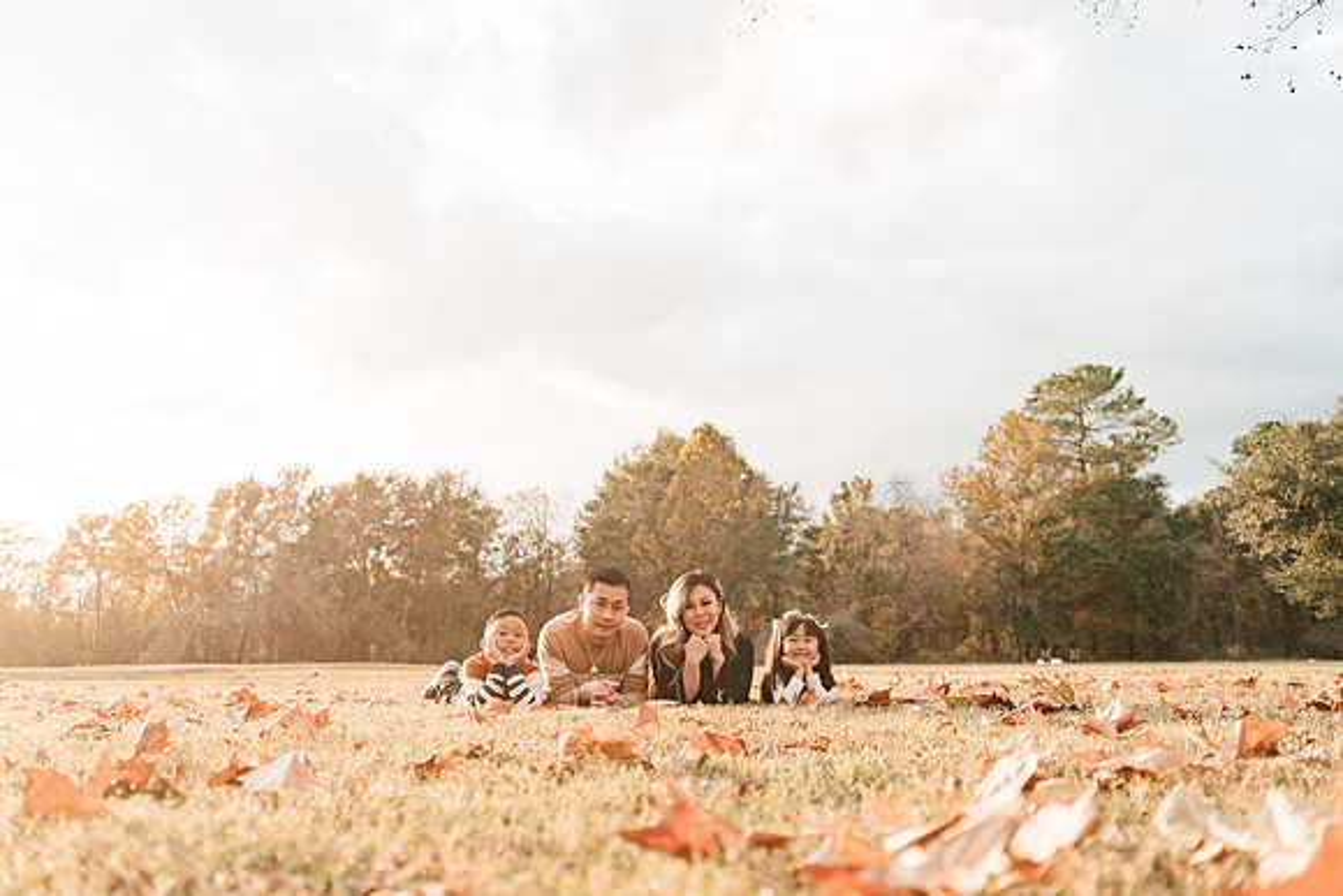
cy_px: 448
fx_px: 1306
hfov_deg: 54.4
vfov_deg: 37.9
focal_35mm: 35
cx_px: 672
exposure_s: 1/1600
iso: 320
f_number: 4
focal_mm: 35
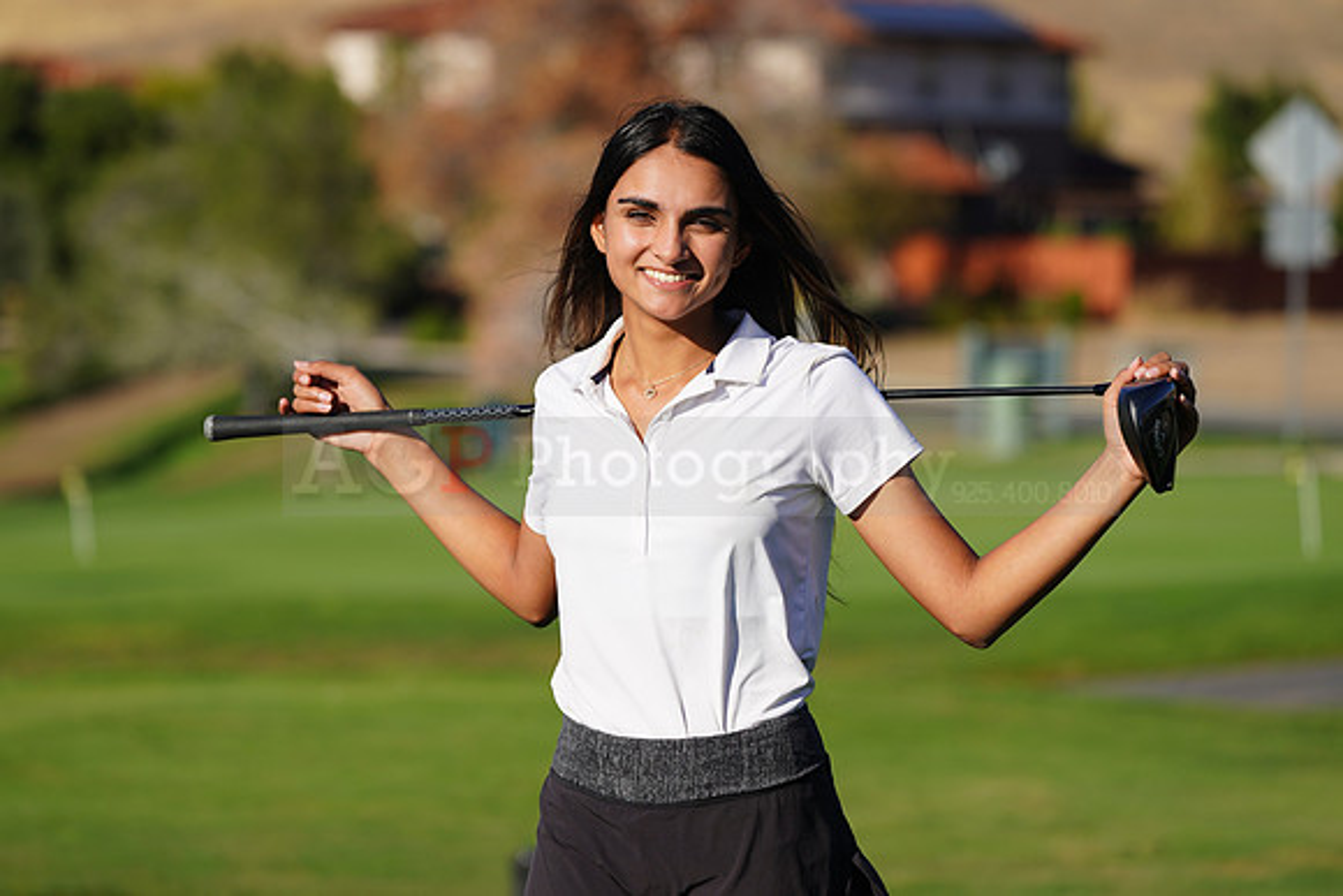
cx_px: 672
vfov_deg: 7.0
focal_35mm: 196
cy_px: 448
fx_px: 7313
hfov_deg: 10.5
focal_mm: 196
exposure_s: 1/640
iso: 100
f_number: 5.6
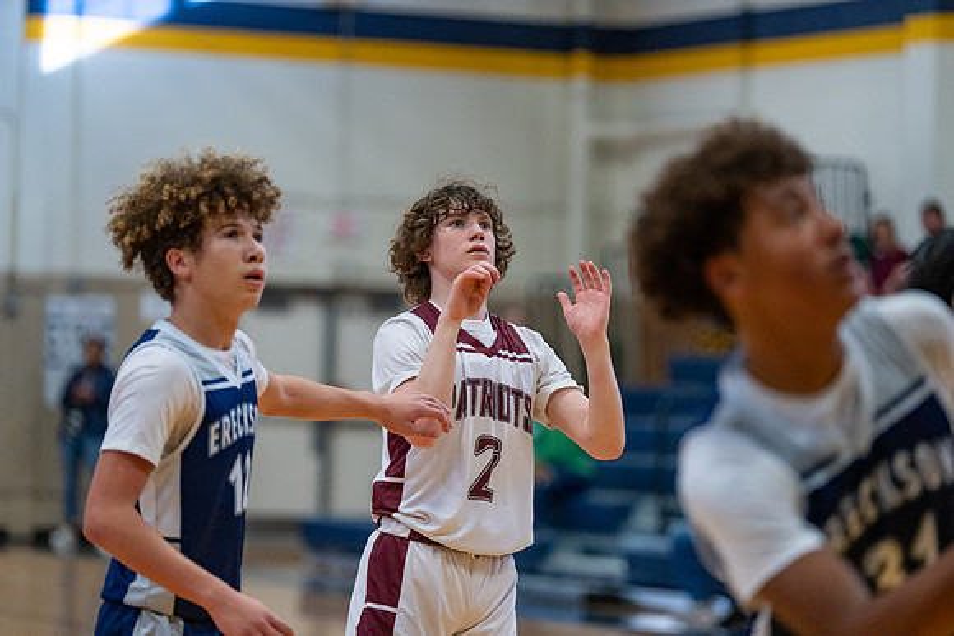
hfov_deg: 13.5
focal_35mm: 152
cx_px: 477
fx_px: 4029
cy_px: 318
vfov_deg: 9.0
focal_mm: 152
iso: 5000
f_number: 2.8
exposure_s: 1/1000
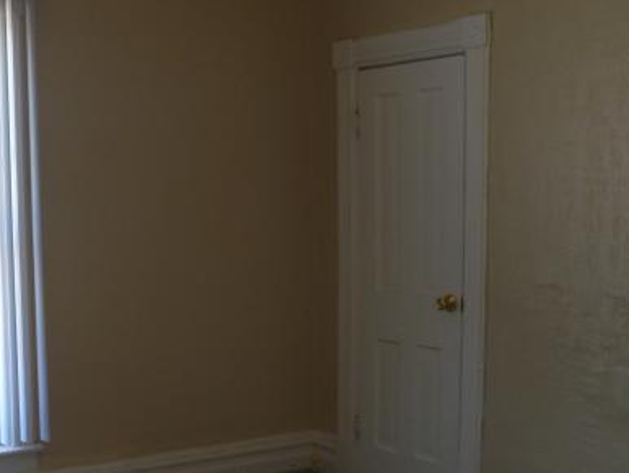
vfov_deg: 25.1
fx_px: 1055
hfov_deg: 32.6
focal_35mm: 58
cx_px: 156
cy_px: 336
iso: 125
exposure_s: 1/30
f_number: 3.5
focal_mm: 6.3
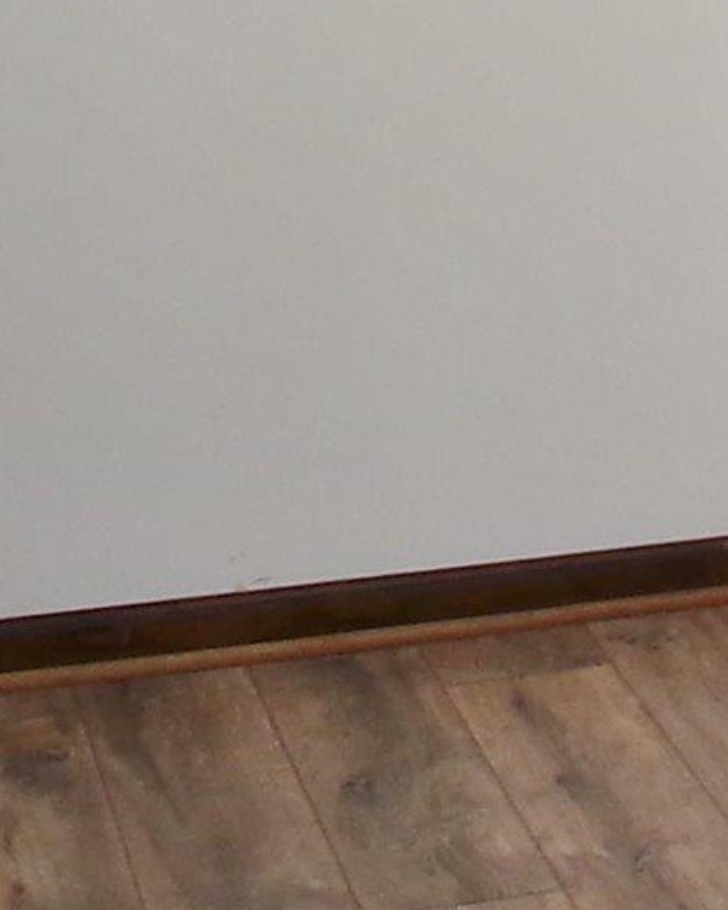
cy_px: -68
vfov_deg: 13.7
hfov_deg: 10.9
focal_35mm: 138
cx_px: 922
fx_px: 3716
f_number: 3
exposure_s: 1/45
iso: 100
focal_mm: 4.3
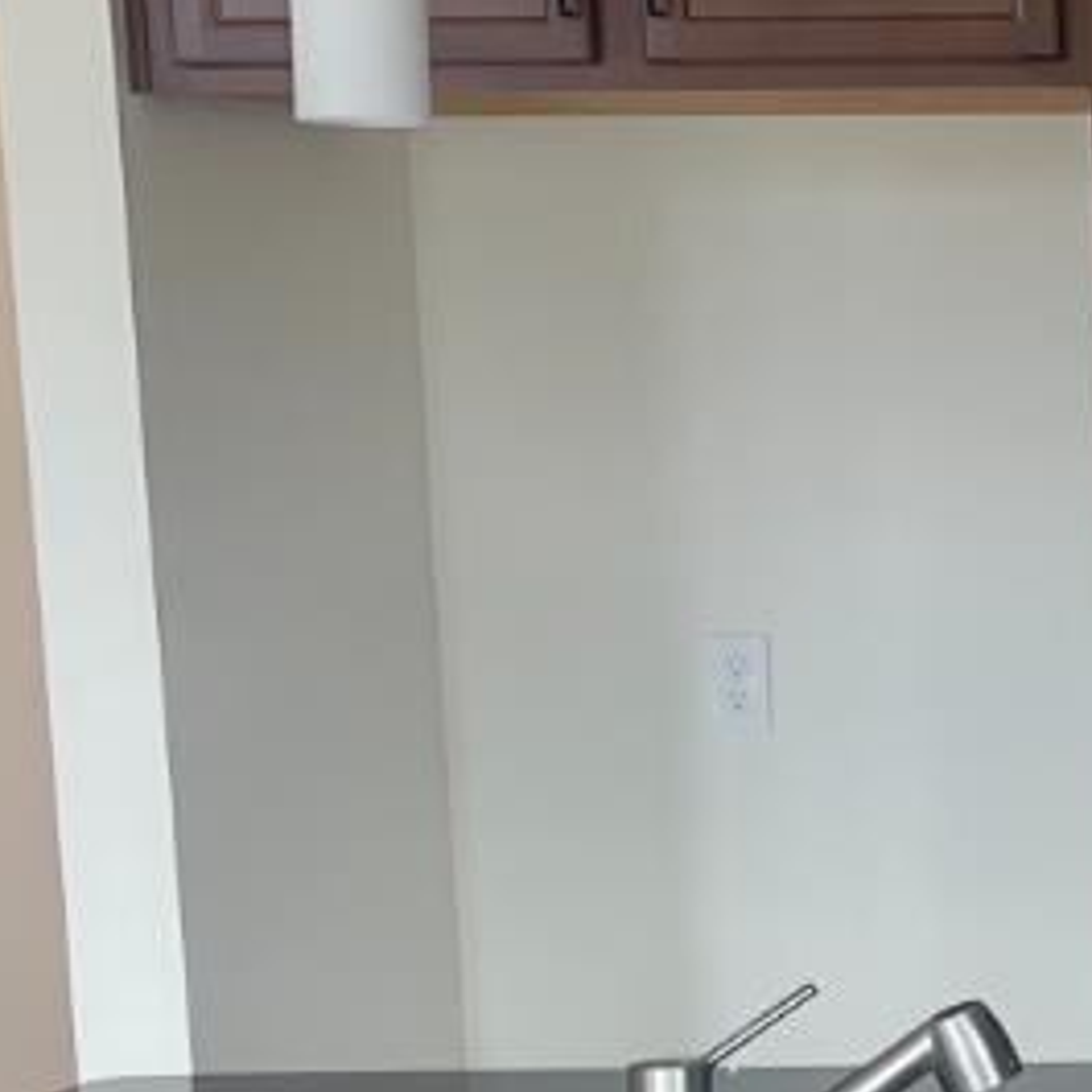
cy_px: 950
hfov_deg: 12.2
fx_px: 4461
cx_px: 2254
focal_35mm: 125
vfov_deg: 13.8
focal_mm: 5.1
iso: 64
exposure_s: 1/120
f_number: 1.6
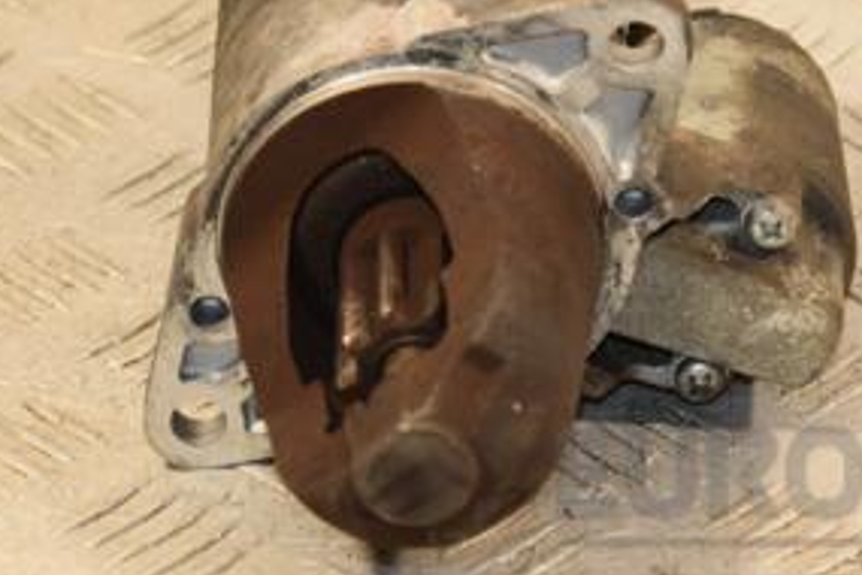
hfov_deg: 8.7
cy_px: 70
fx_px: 5676
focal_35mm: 237
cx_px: 499
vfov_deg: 5.8
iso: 800
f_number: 5.3
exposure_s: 1/160
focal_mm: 75
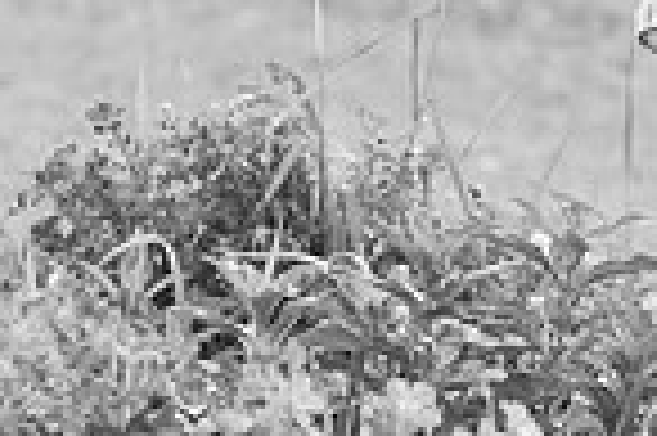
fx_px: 14292
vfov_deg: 1.7
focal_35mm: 784
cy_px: -79
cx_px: 783
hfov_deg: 2.6
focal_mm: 197
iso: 800
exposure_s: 1/200
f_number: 9
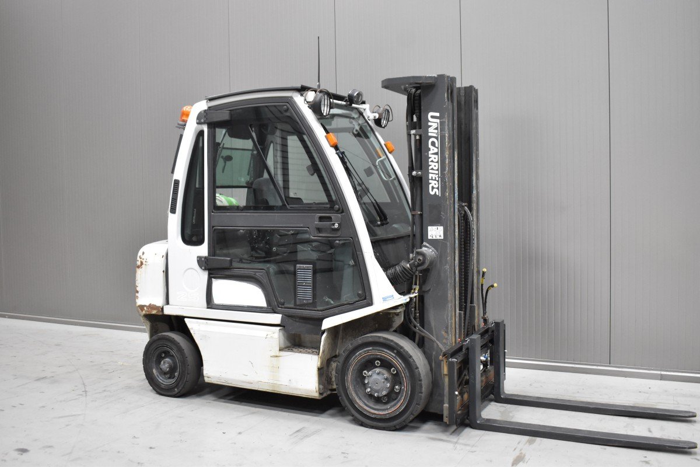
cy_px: 234
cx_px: 350
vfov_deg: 38.4
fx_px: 671
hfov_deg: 55.1
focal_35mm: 34
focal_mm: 23
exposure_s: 1/40
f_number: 4.5
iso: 1600
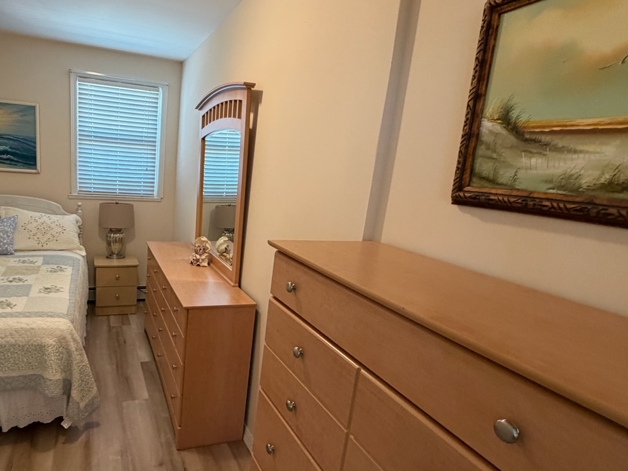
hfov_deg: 76.8
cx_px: 217
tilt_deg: -12.3
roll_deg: -3.3
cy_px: 246
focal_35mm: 21
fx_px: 381
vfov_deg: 63.4
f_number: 2.2
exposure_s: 1/60
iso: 320
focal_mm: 2.22
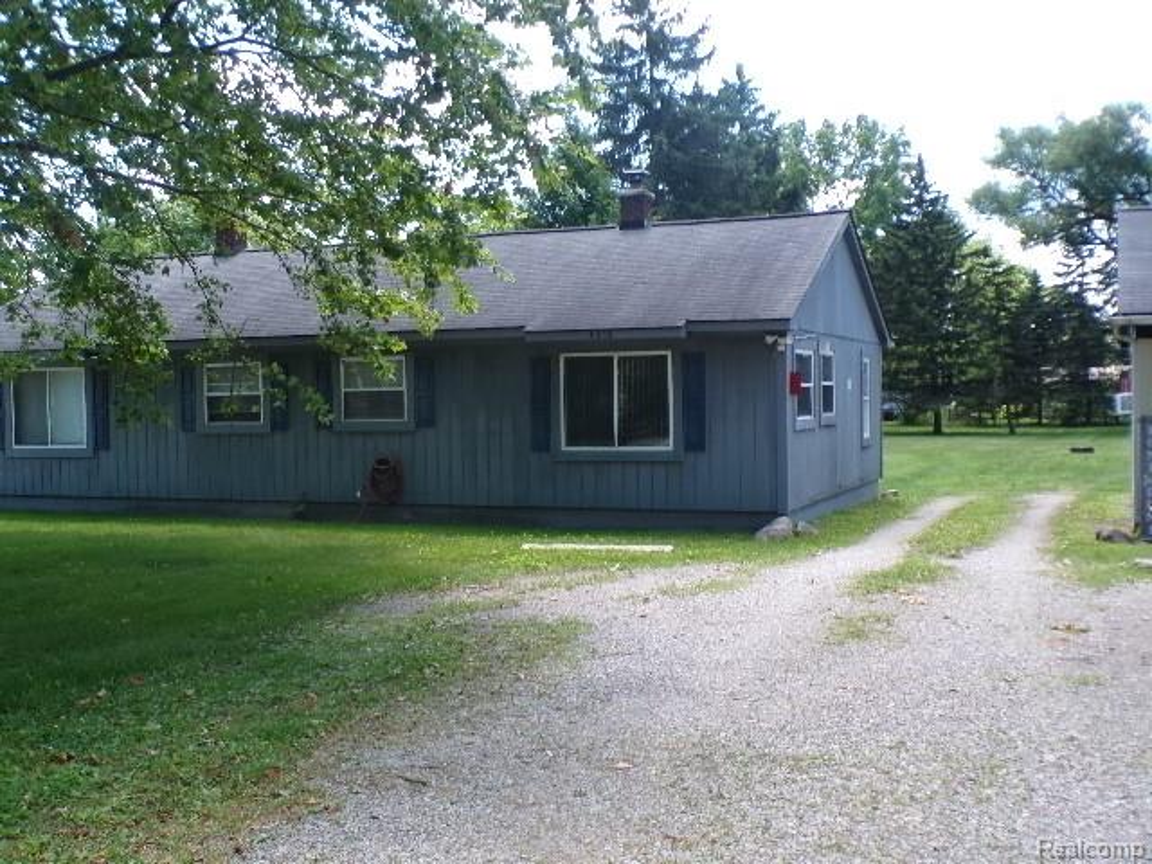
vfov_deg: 38.7
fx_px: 1231
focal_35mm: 37
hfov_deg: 50.1
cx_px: 576
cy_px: 432
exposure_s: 1/160
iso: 100
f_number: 3.3
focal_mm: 6.6
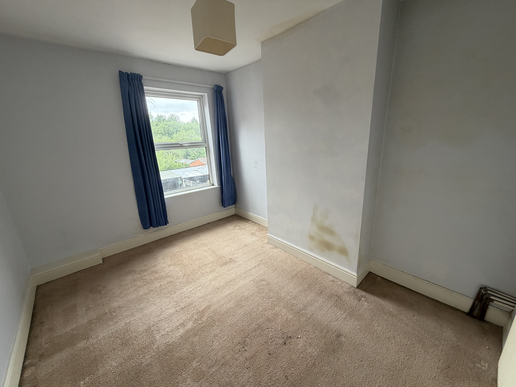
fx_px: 209
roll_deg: +3.4
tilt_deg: -13.8
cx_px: 258
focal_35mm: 14
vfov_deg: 85.7
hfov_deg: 102.1
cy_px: 194
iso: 160
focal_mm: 2.22
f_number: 2.2
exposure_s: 1/121
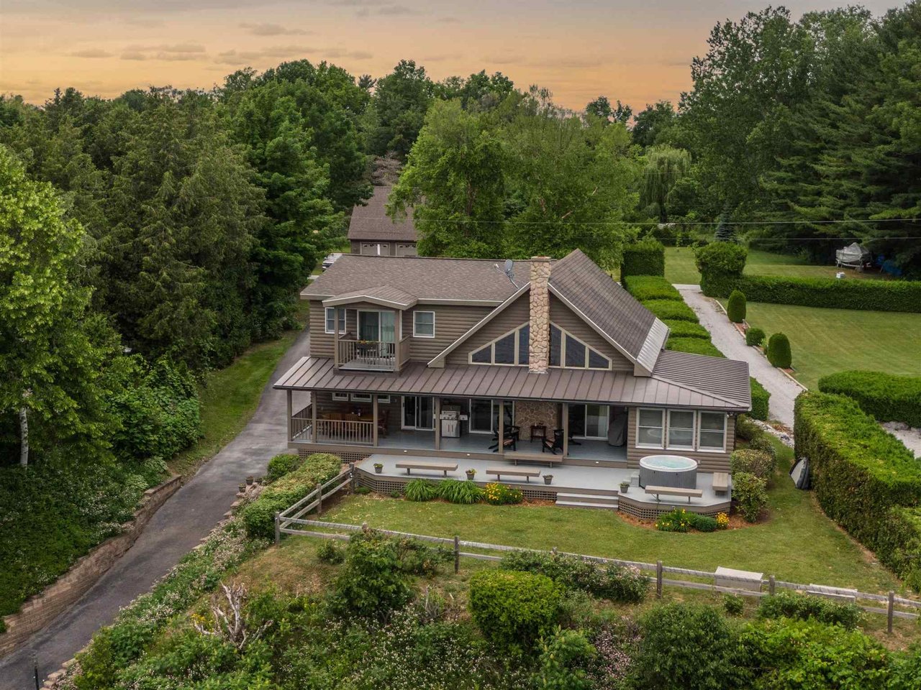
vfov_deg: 30.3
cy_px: 345
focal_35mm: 48
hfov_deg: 39.7
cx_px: 460
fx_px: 1277
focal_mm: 8.6
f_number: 3.8
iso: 100
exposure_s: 1/500
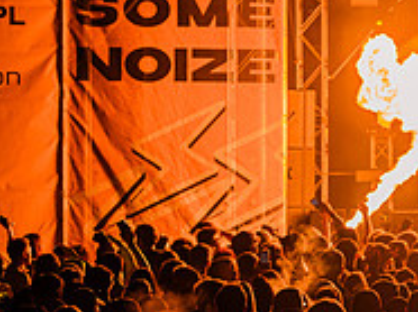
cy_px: 172
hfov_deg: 7.3
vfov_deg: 5.5
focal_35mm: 268
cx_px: 647
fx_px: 3232
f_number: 3.5
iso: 400
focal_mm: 89
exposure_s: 1/100
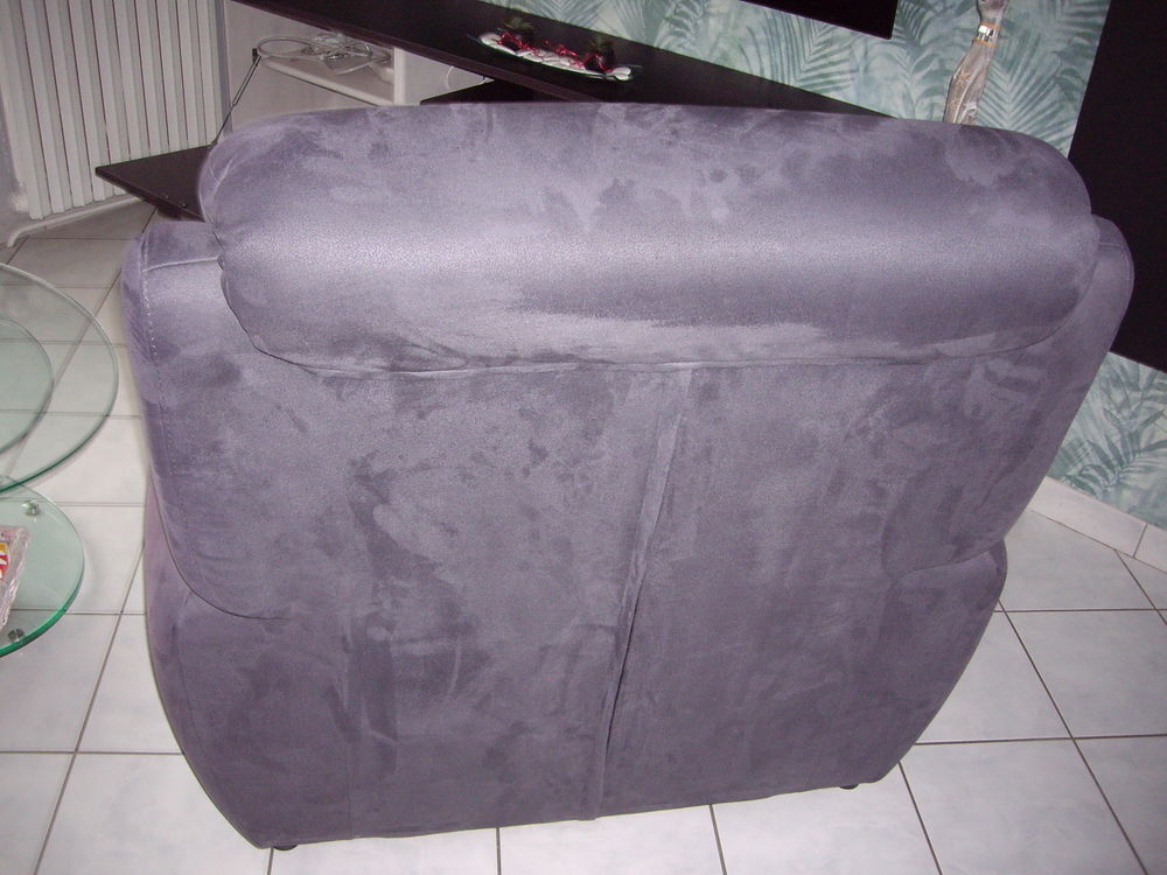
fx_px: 1281
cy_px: 438
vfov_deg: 37.7
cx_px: 584
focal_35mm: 38
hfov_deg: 49.0
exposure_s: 1/40
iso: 200
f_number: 2.7
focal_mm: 6.2
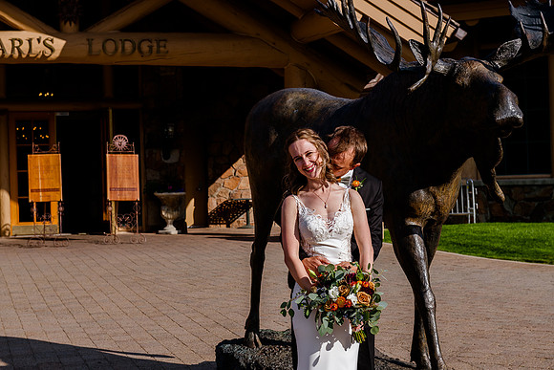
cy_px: 185
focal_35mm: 70
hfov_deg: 28.8
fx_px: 1077
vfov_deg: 19.5
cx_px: 277
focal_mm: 70
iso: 200
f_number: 8
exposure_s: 1/400
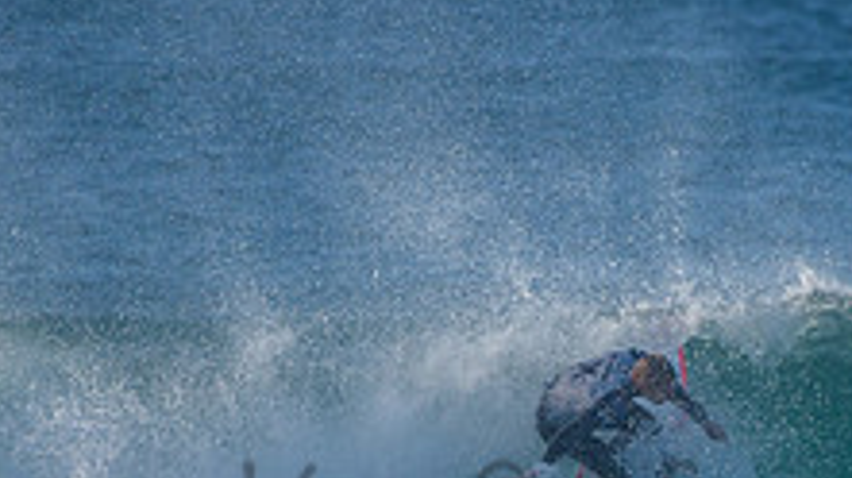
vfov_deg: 0.8
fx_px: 33528
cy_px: 452
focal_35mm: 1485
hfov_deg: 1.5
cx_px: 643
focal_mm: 500
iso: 280
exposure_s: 1/2000
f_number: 5.6
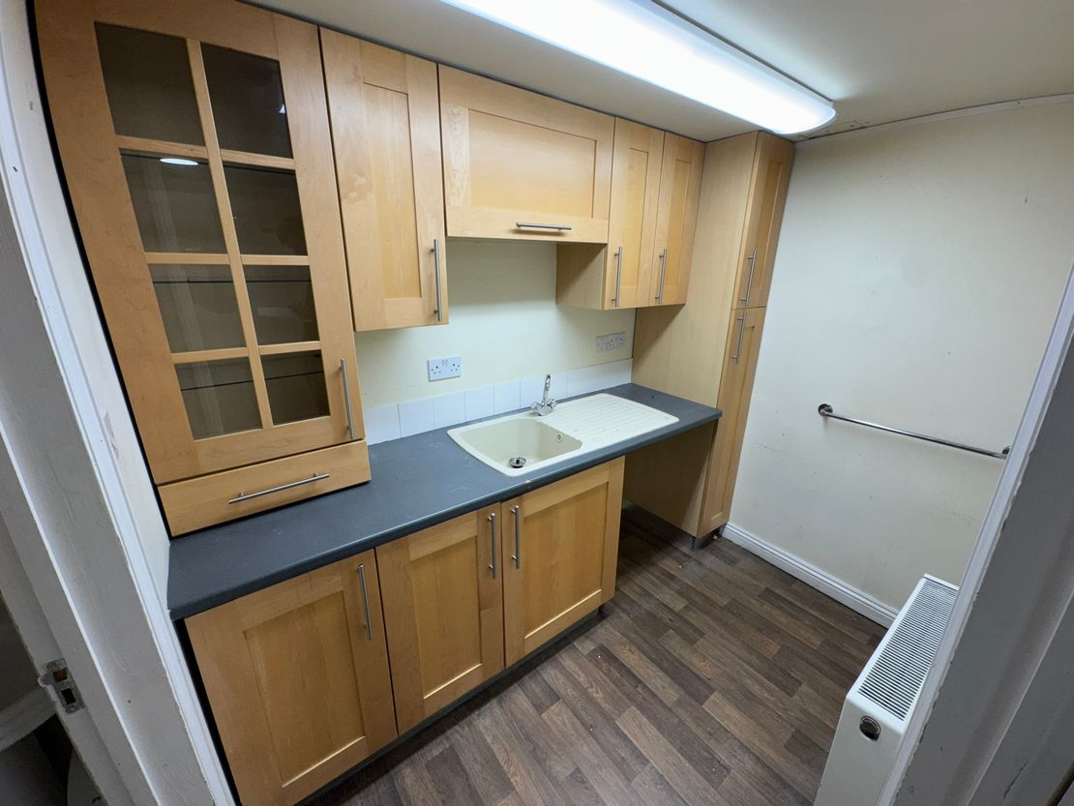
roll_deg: +0.1
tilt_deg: -18.3
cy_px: 403
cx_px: 537
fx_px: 434
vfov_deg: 85.7
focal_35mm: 14
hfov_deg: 102.1
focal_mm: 2.22
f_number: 2.2
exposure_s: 1/100
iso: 64
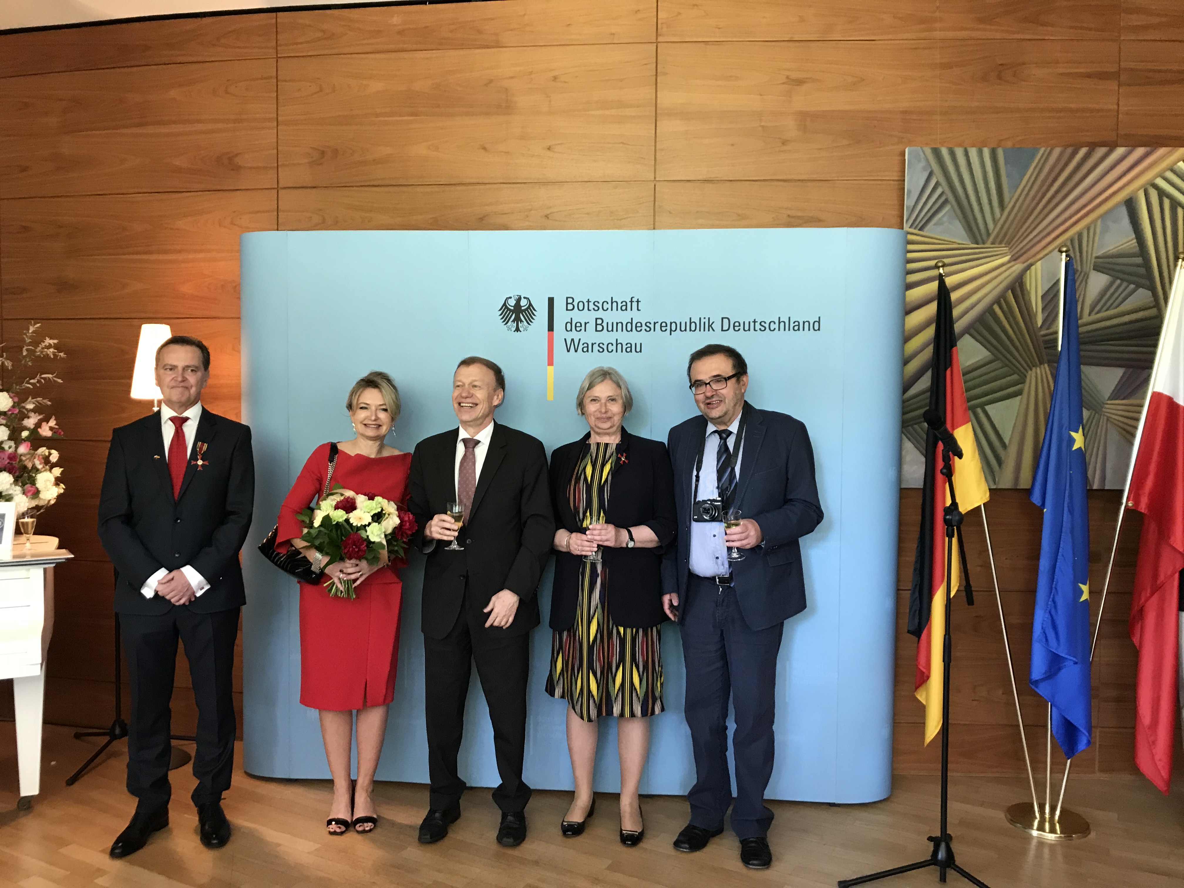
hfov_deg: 63.4
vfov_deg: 49.7
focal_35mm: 28
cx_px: 592
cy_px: 444
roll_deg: -0.3
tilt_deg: -2.2
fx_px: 958
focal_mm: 3.99
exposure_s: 1/17
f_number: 1.8
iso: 64
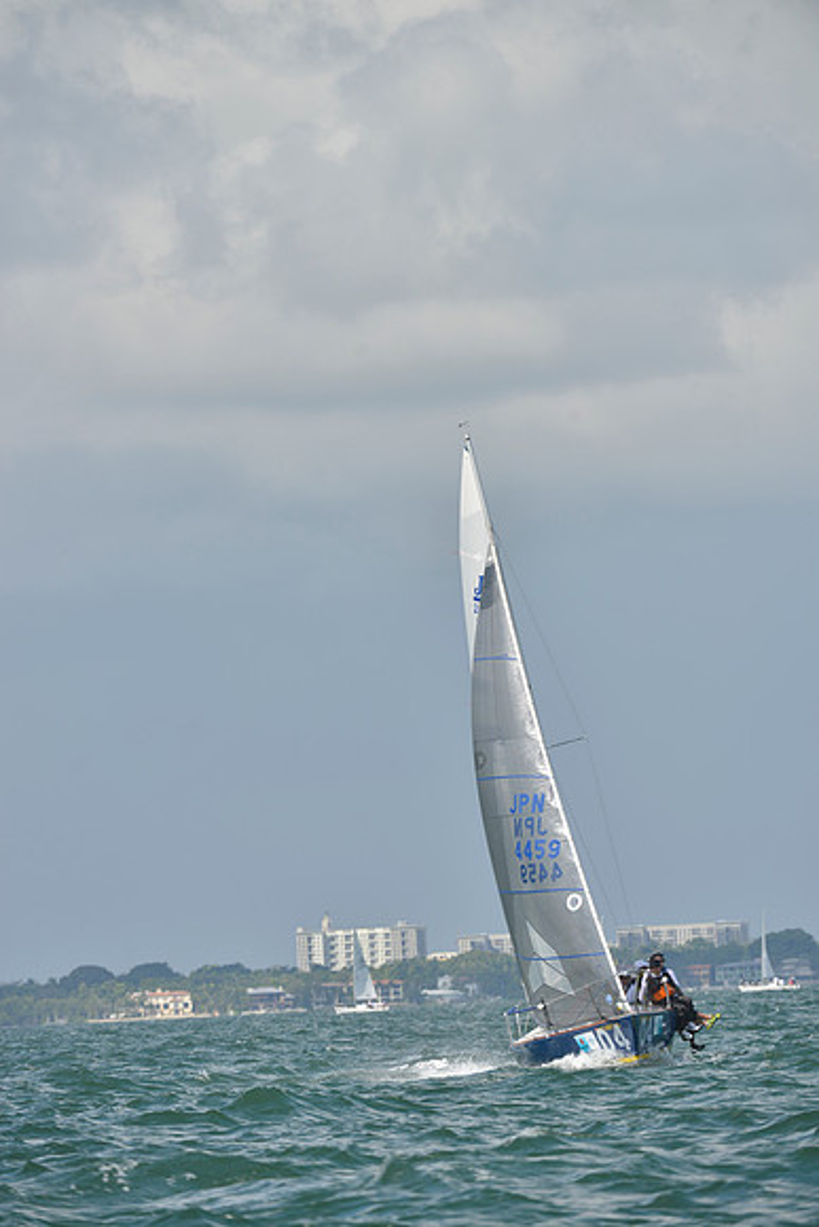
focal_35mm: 300
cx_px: 410
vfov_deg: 6.9
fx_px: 10231
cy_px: 614
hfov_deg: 4.6
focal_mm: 300
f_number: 7.1
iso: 200
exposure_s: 1/1000
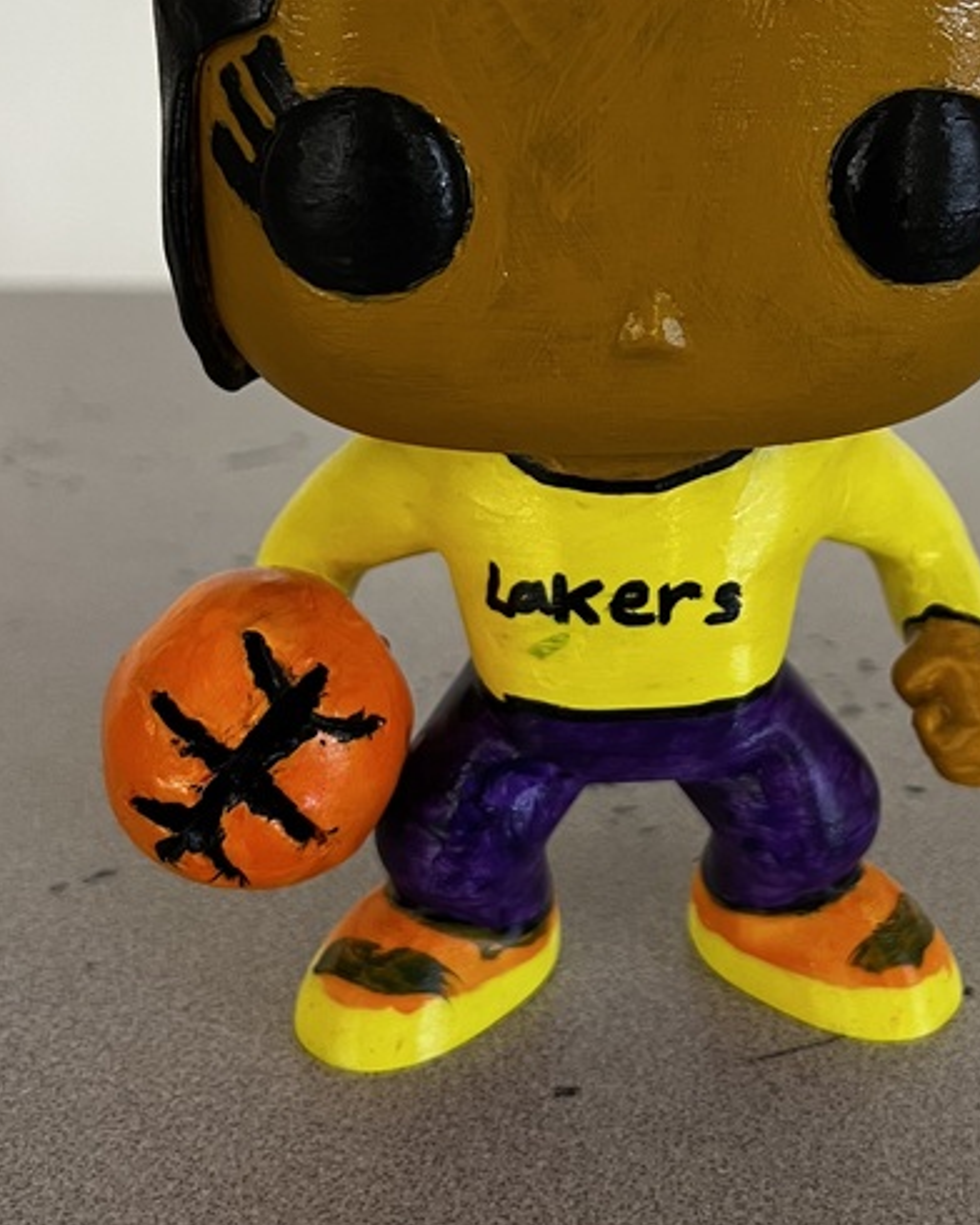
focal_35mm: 53
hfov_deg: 28.3
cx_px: 690
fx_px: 1922
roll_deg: +0.2
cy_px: 302
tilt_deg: -12.7
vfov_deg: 34.6
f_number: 1.5
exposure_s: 1/60
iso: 125
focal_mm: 5.7
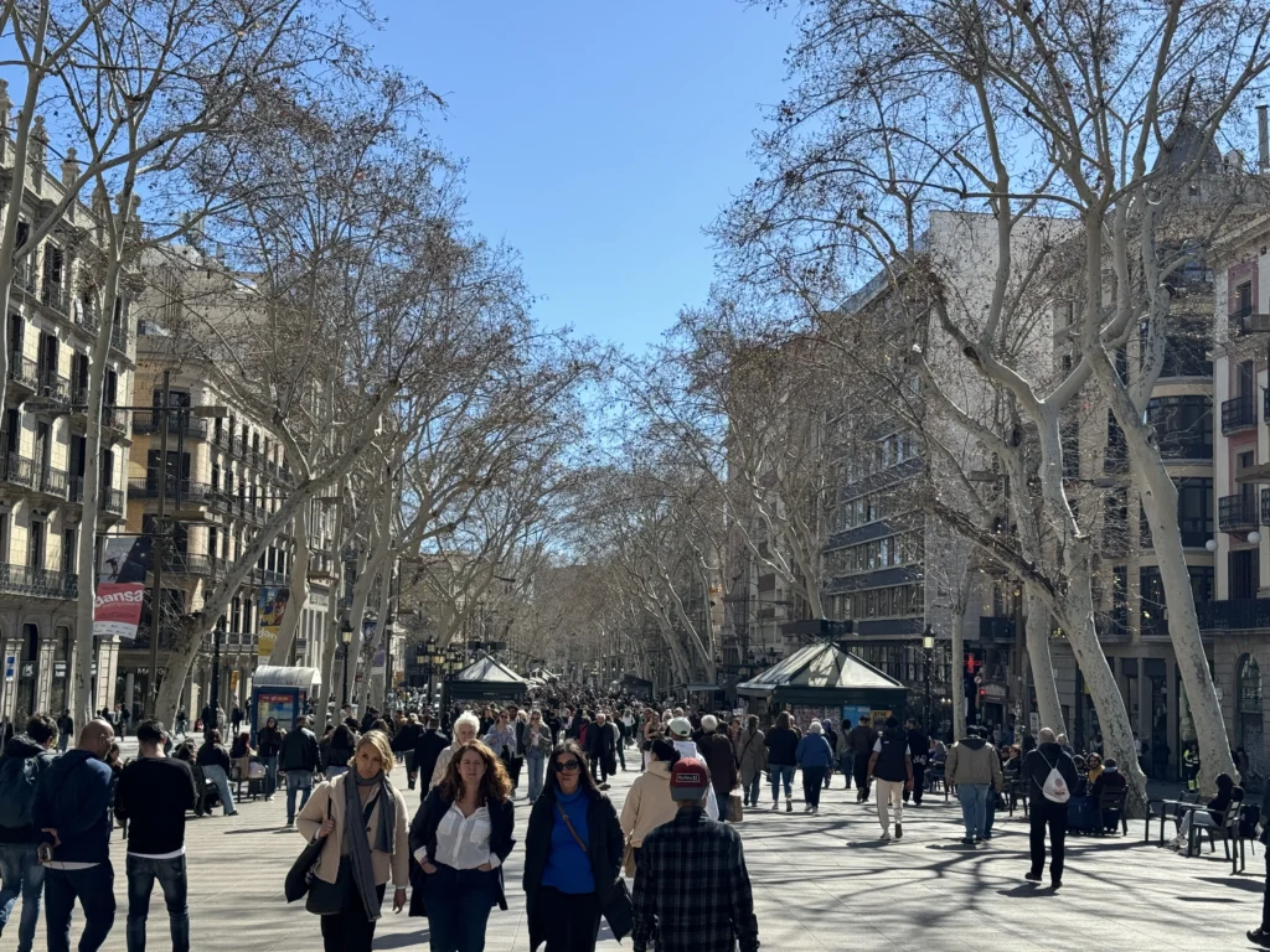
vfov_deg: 30.3
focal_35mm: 48
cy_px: 476
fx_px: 1761
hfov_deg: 39.7
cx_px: 635
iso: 64
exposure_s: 1/3257
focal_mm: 6.86
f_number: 1.78
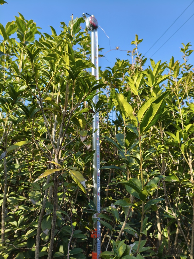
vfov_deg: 67.3
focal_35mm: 26
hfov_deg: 53.1
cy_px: 130
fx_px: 194
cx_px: 97
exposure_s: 1/315
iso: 80
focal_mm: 4.94
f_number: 1.5
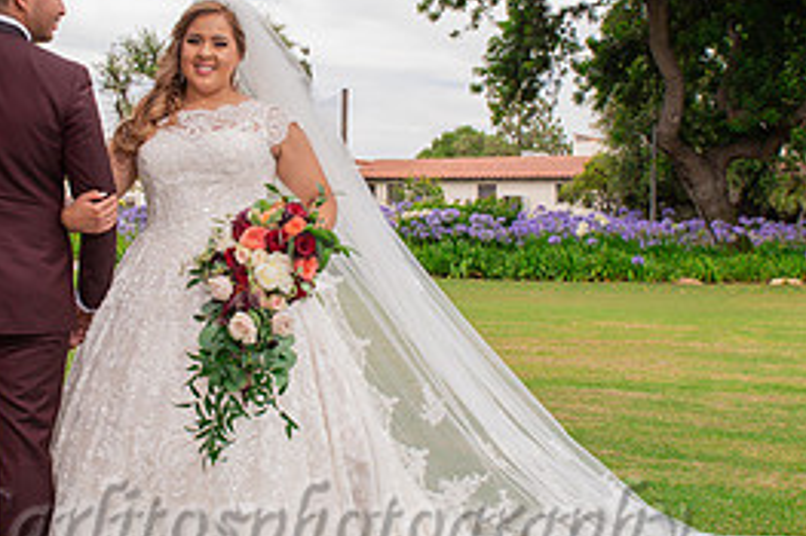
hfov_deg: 37.4
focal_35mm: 53
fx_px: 1186
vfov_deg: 25.5
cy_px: 224
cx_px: 313
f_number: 8
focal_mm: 24
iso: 400
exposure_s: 1/250
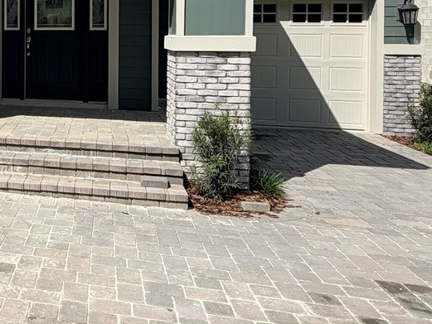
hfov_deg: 36.9
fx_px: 537
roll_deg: -0.1
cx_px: -44
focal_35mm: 43
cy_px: 44
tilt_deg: -1.2
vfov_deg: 32.3
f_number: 2.2
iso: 20
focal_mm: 2.22
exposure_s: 1/1259
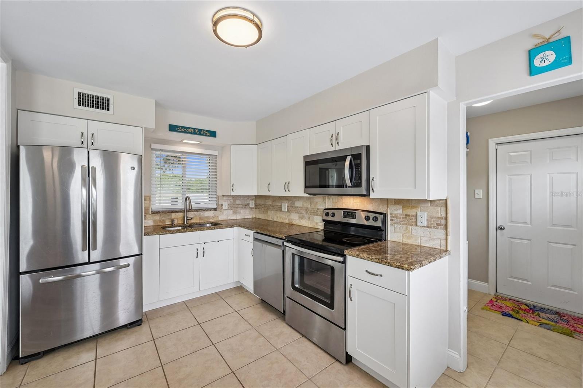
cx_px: 292
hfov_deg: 104.3
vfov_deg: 81.2
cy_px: 194
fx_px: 227
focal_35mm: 14
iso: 400
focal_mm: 14
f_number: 8
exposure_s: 1/50
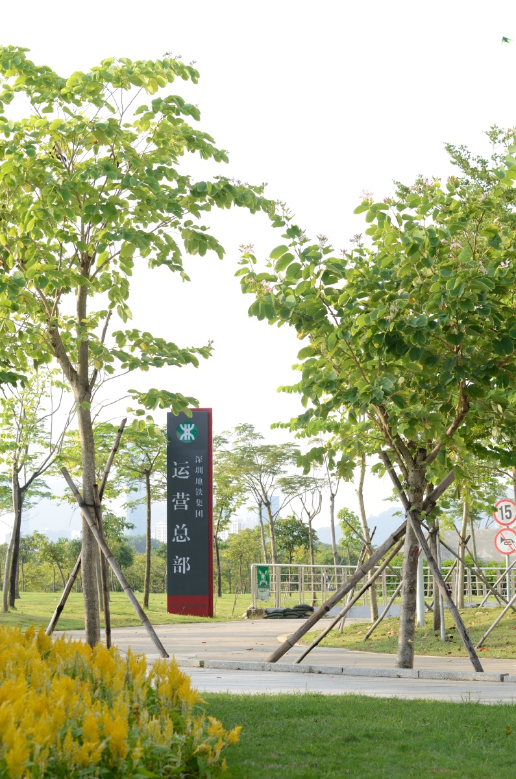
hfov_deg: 18.1
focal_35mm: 75
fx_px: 1619
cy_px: 390
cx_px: 258
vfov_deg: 27.0
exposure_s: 1/60
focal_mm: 50
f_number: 8
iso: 100
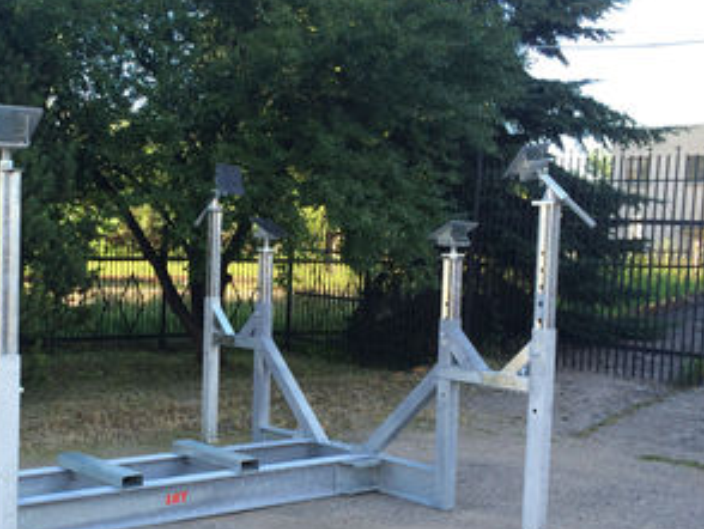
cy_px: 303
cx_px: 182
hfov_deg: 36.6
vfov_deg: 28.6
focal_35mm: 51
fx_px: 1038
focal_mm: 4.12
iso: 32
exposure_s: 1/223
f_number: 2.2
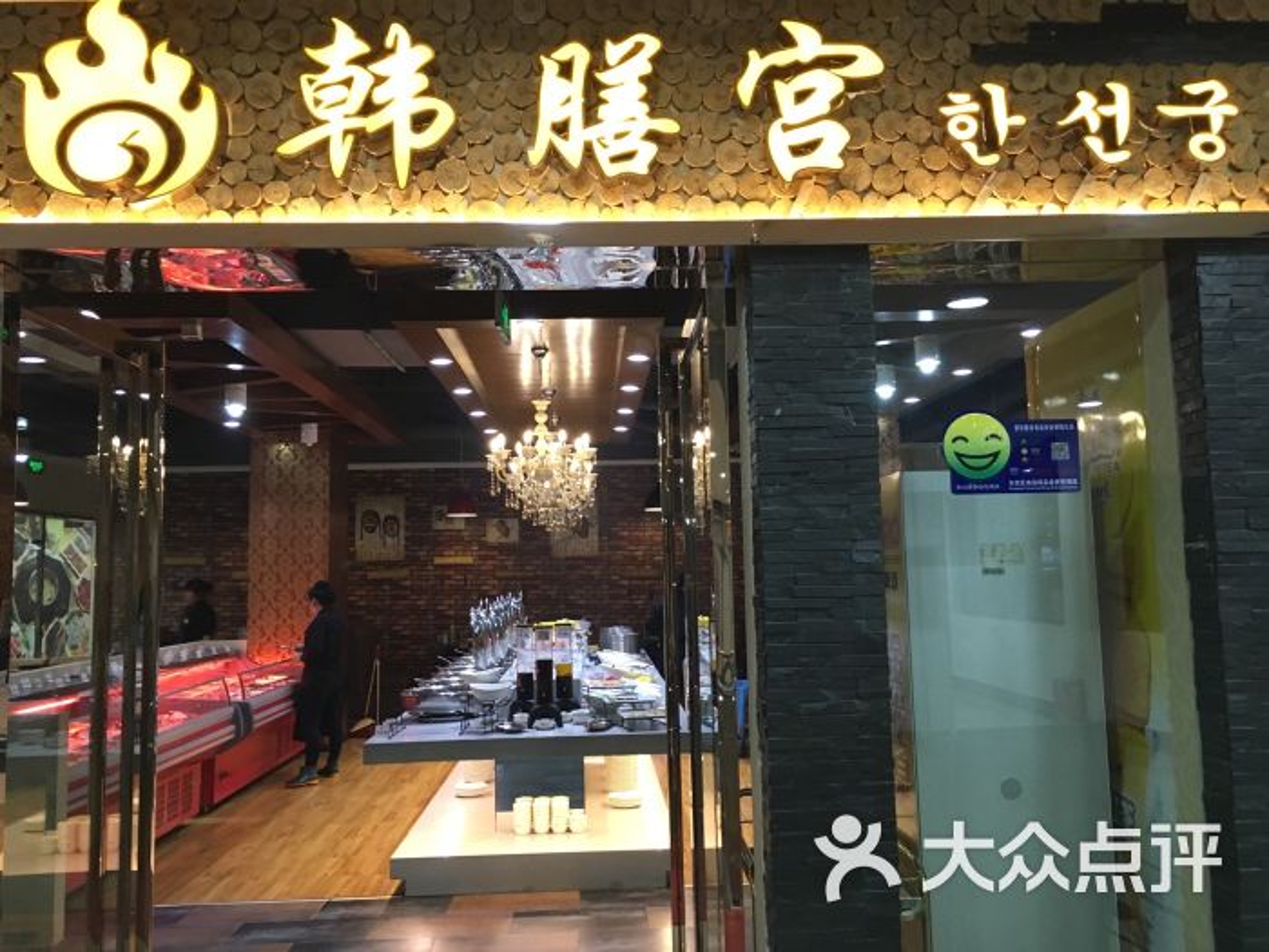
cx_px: 634
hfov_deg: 61.7
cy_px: 476
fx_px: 1063
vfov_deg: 48.2
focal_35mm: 29
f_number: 2.2
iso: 160
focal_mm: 4.15
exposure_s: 1/33
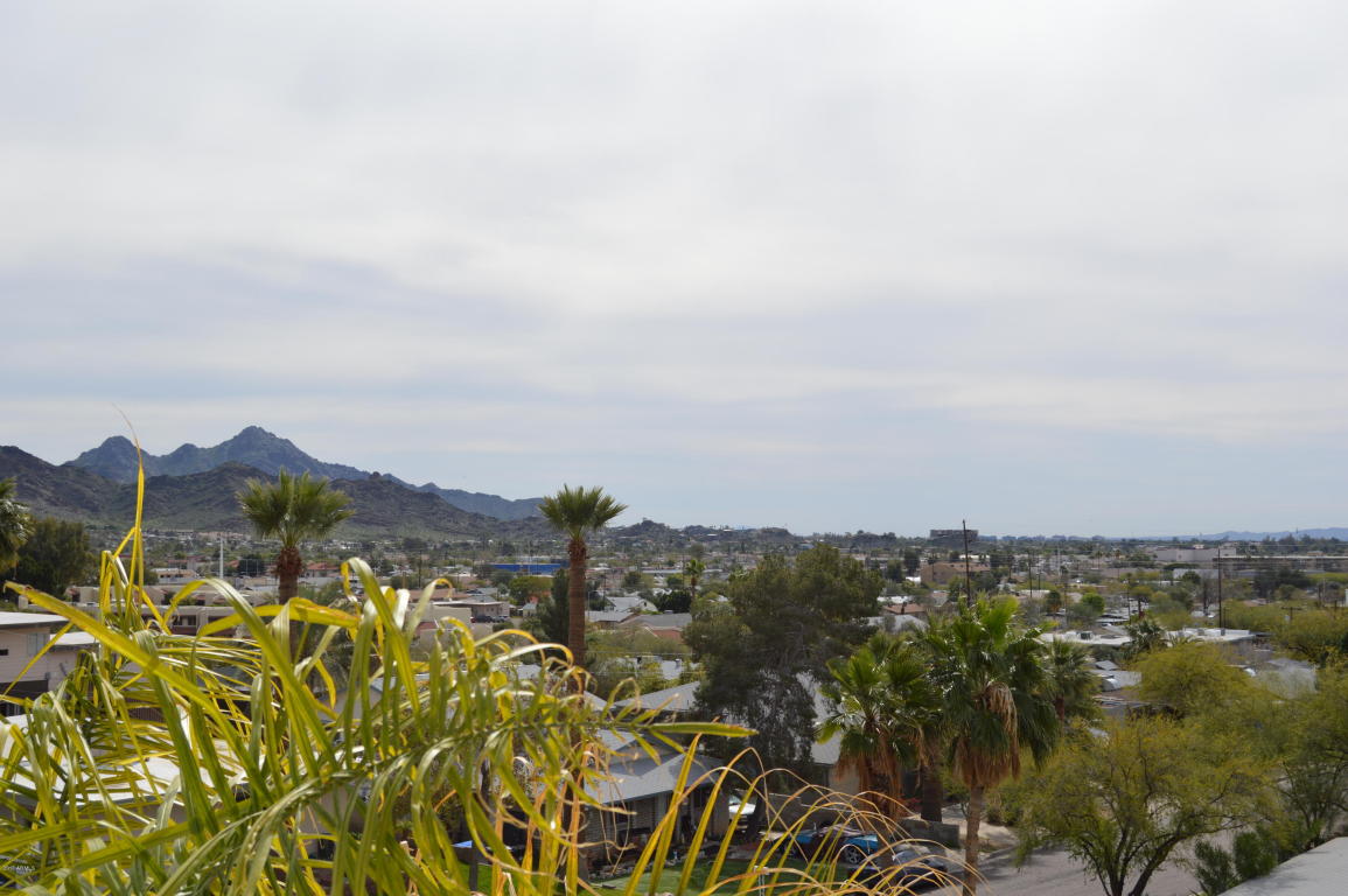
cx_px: 674
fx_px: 1459
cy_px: 448
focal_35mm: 39
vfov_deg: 34.1
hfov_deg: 49.6
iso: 100
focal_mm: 26
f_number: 9
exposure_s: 1/400
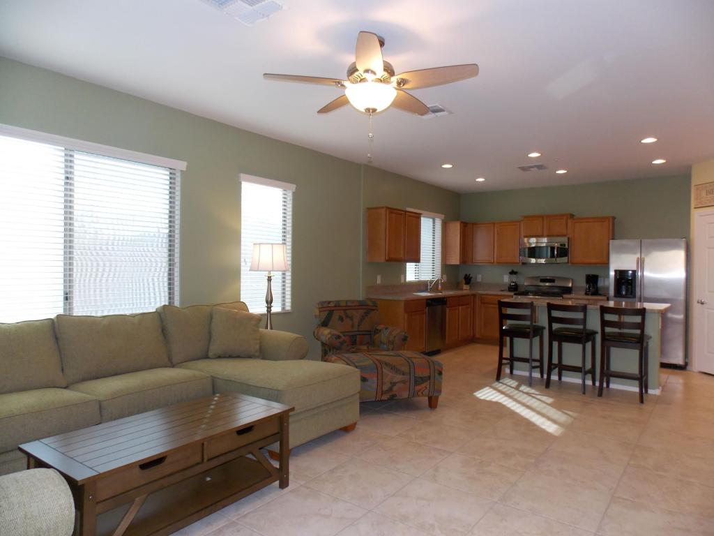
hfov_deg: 73.9
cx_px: 357
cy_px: 268
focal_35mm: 23
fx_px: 474
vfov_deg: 58.9
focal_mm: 4
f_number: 3.1
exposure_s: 1/30
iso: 160
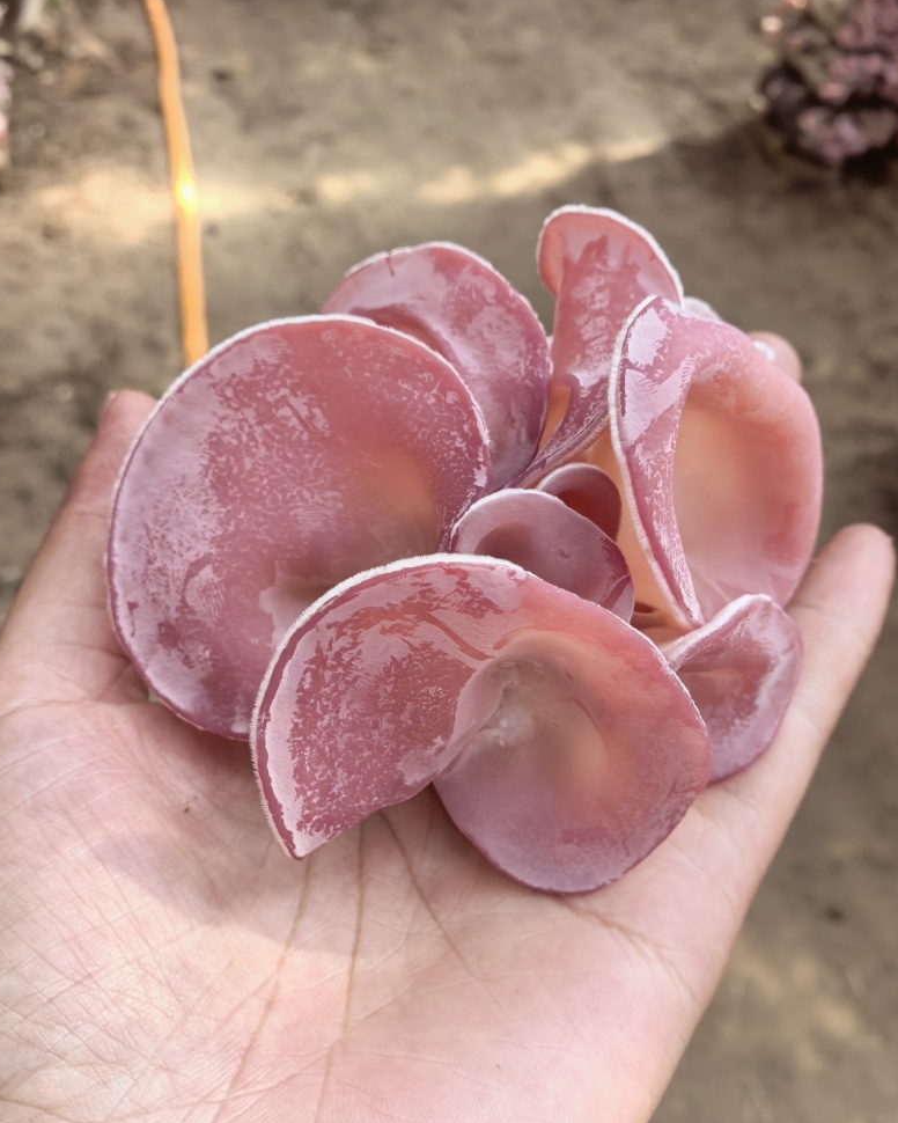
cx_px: 444
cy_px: 613
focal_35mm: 29
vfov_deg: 60.3
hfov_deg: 50.0
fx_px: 963
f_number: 4
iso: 3200
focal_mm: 6.98
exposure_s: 1/132
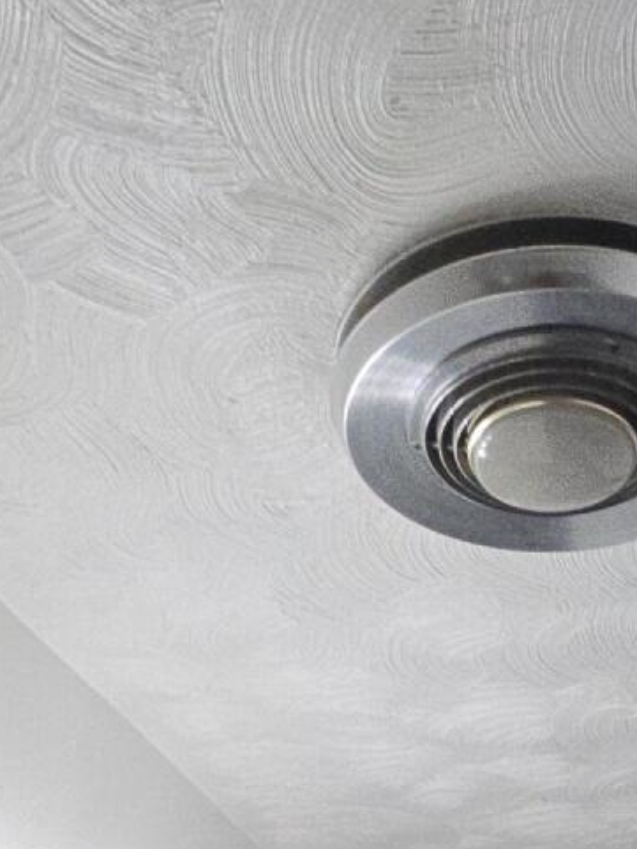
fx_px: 1324
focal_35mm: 54
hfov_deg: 26.3
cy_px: 1590
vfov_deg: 21.0
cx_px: 552
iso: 100
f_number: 2.2
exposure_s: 1/60
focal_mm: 2.2
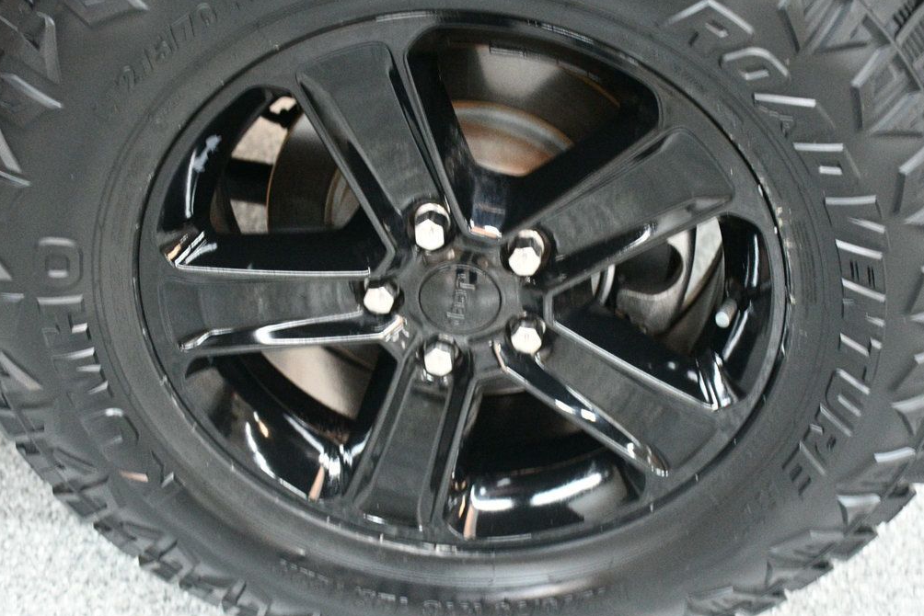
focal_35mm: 53
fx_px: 1361
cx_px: 467
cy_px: 310
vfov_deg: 25.5
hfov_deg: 37.5
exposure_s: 1/60
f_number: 4.2
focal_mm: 35
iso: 7200
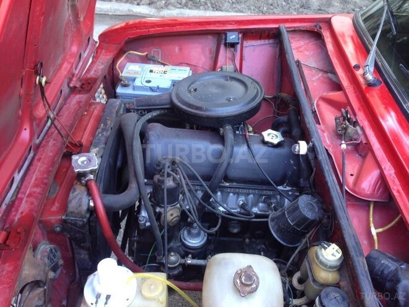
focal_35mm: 33
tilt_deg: -42.3
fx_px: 390
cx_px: 204
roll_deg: -3.1
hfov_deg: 55.4
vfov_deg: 42.9
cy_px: 154
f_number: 2.4
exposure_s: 1/20
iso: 64
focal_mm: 4.12
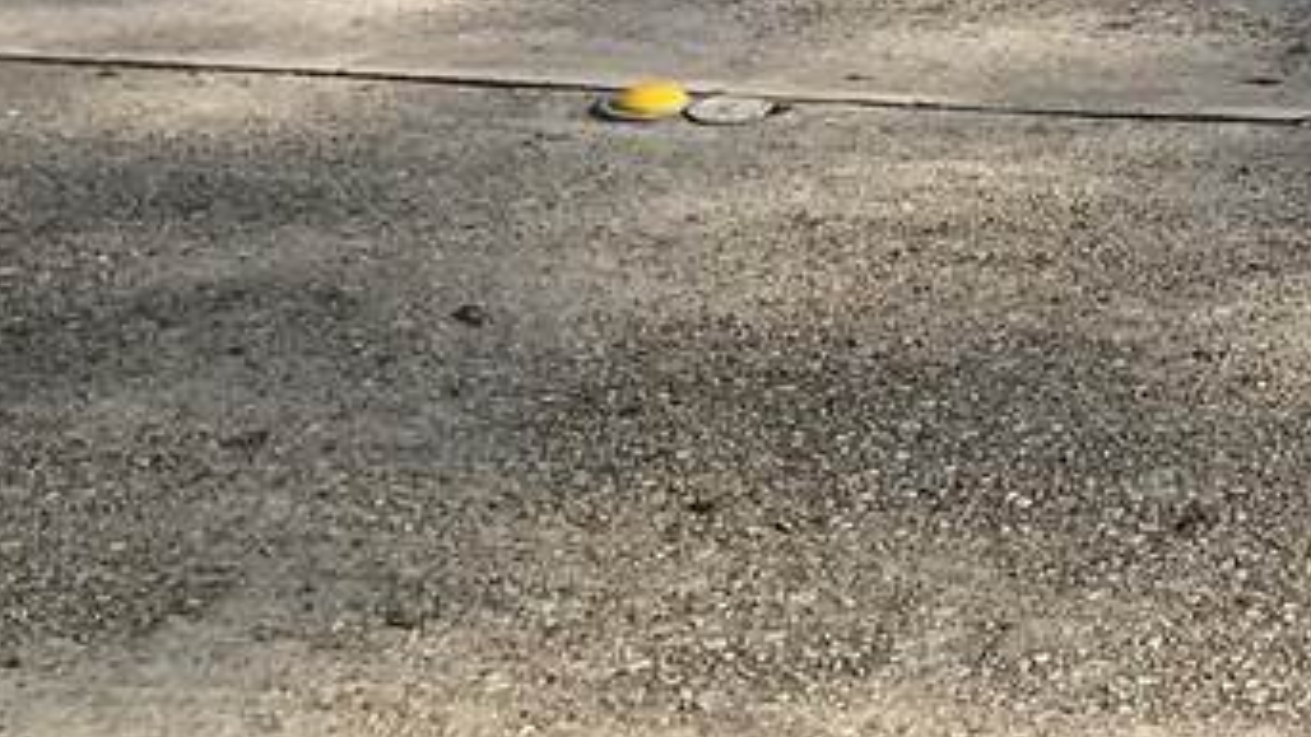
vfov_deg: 9.9
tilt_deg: -1.7
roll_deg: -0.5
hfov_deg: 17.1
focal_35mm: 114
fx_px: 3963
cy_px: -752
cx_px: 1926
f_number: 1.8
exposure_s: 1/1198
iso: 20
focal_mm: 3.99
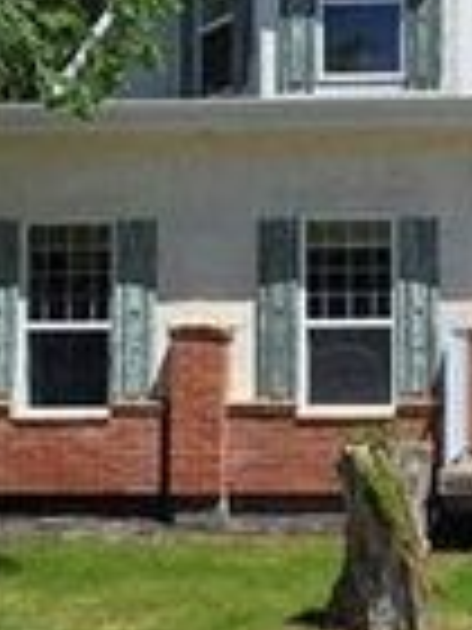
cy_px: 304
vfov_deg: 31.2
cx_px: 544
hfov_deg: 22.1
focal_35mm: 62
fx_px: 1127
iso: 40
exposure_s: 1/2635
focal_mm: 2.2
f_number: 1.9
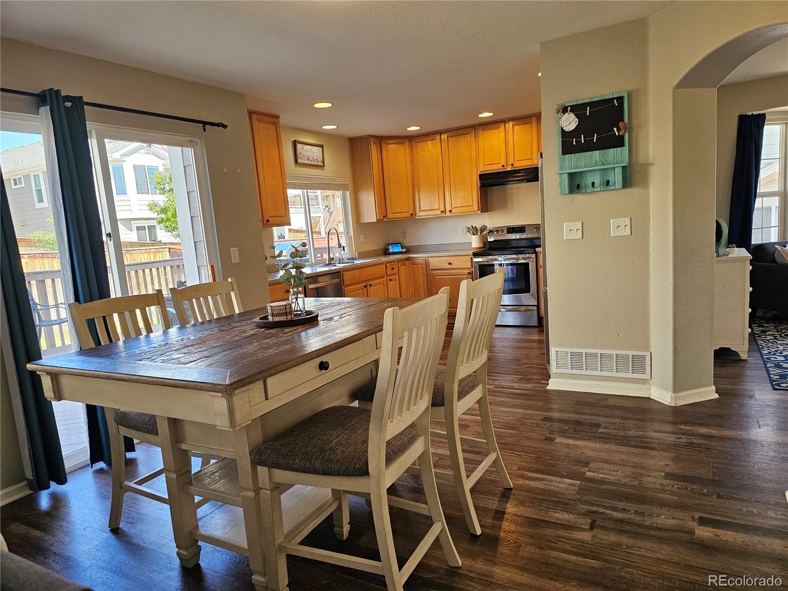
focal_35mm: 23
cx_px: 394
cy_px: 296
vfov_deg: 58.9
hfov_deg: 73.9
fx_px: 524
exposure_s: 1/180
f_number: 1.7
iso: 125
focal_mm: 6.3
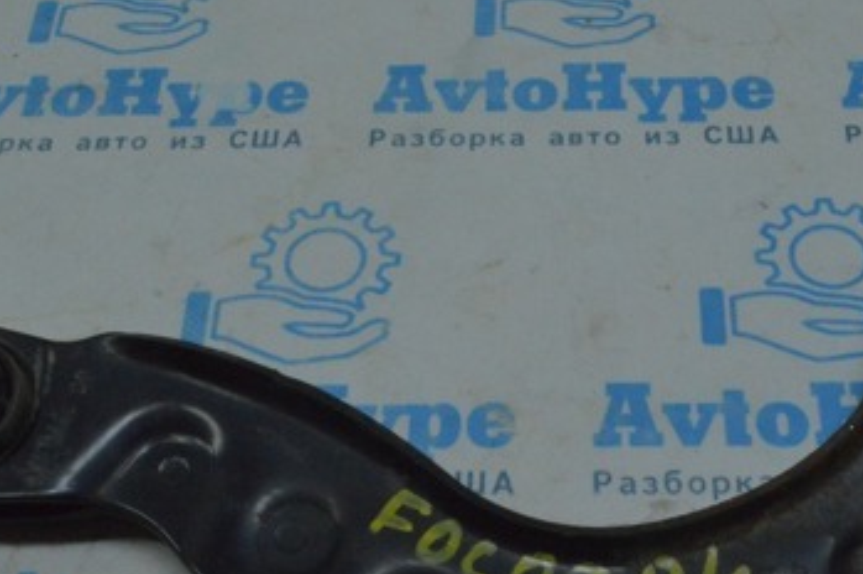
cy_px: 484
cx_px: 514
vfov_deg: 24.1
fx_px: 1317
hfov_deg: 36.2
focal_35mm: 55
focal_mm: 20
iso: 4000
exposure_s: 1/80
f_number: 25
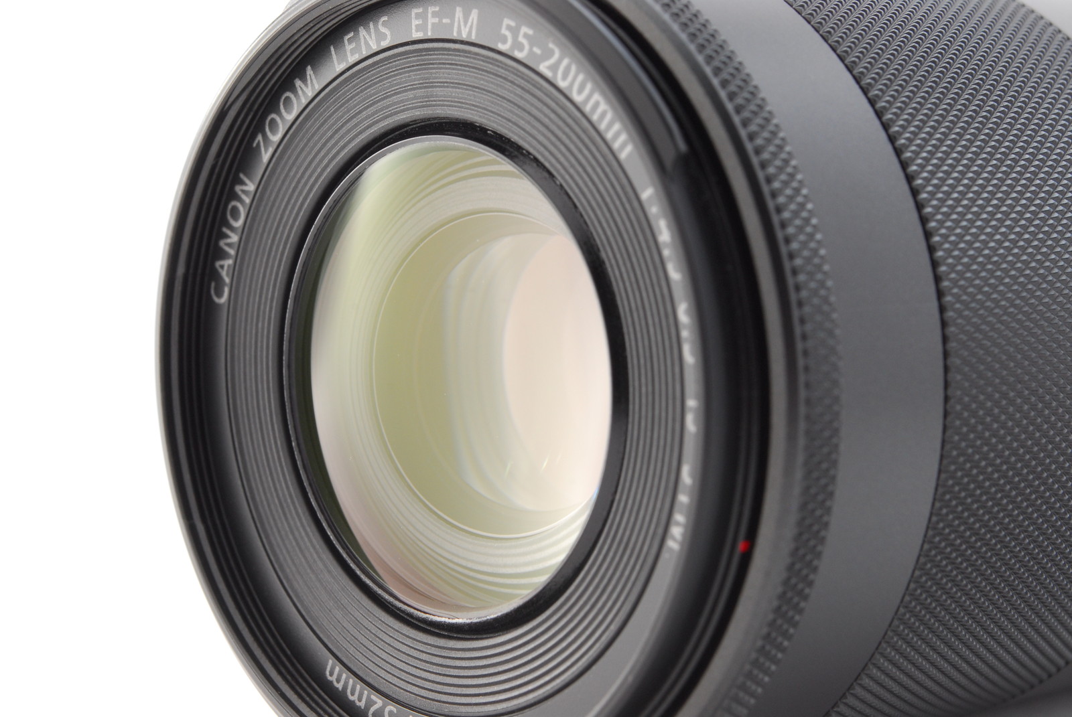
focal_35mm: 82
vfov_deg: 16.6
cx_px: 536
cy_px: 358
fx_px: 2460
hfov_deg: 24.6
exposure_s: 1/200
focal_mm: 55
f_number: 16
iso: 320
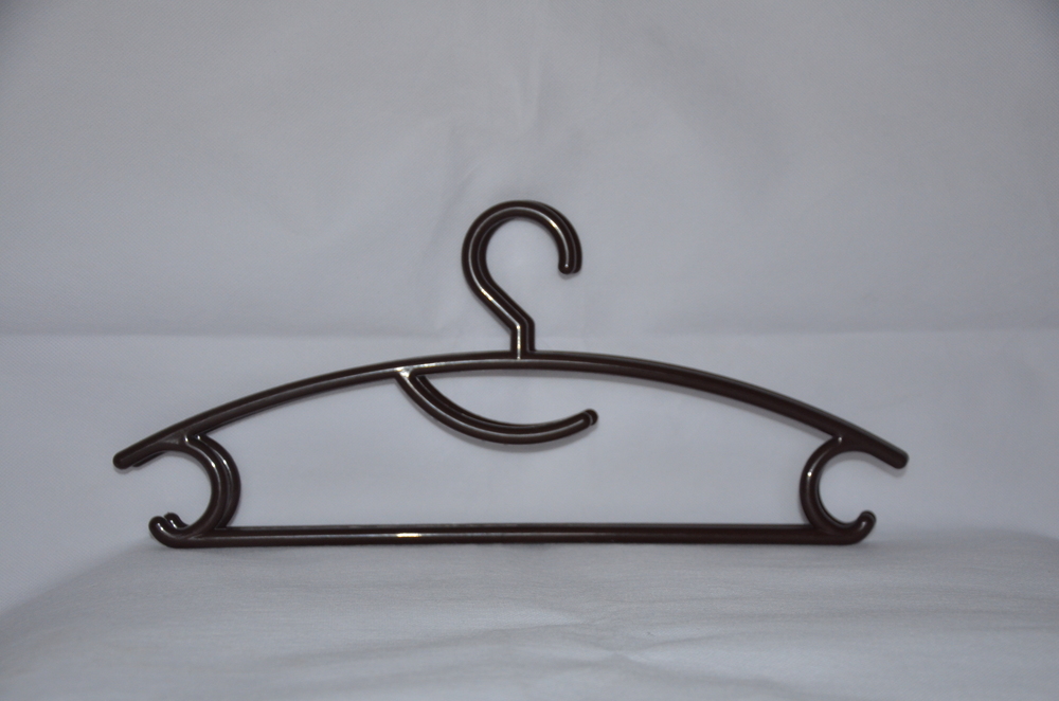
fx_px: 1541
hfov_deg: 37.9
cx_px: 530
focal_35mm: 52
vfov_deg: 25.6
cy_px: 350
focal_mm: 35
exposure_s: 1/60
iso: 800
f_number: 4.5
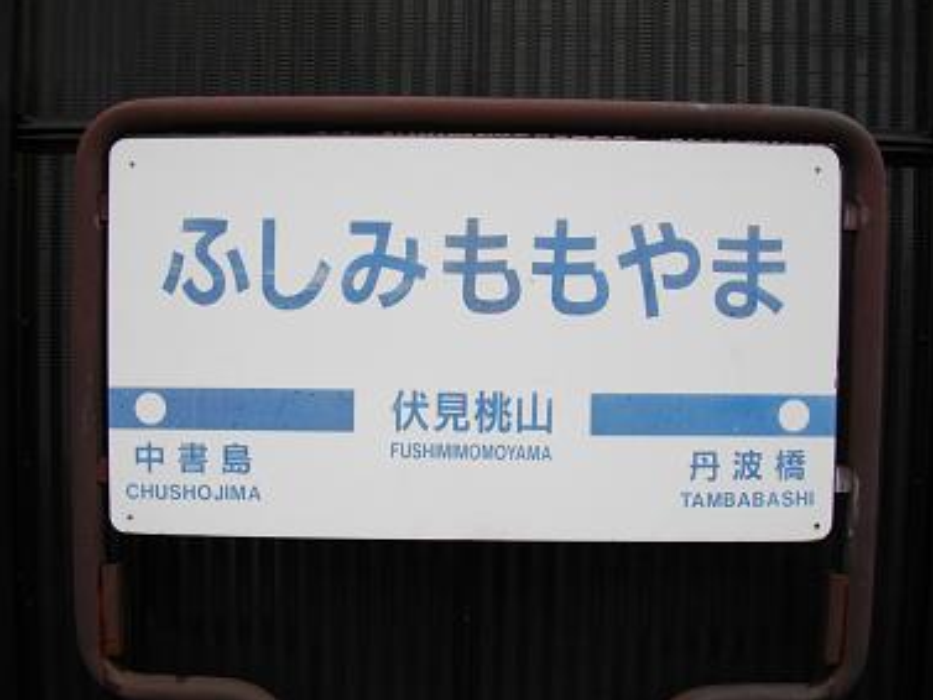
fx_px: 890
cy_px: 354
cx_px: 459
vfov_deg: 43.0
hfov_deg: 55.3
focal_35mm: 33
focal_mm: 5.7
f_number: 2.9
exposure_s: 1/250
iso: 100
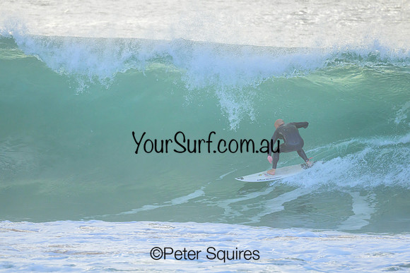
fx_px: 9113
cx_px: 205
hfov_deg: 2.6
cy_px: 136
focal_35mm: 800
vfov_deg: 1.7
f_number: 6.3
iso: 2500
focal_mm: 800
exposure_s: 1/2500
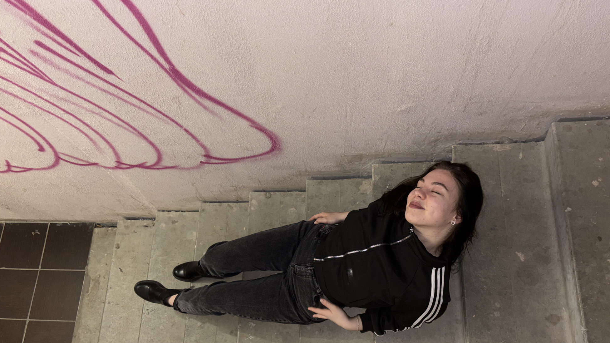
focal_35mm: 29
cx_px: 298
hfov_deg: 66.1
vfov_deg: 39.9
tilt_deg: -70.0
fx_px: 469
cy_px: 217
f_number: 1.6
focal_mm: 5.96
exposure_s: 1/8
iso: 100
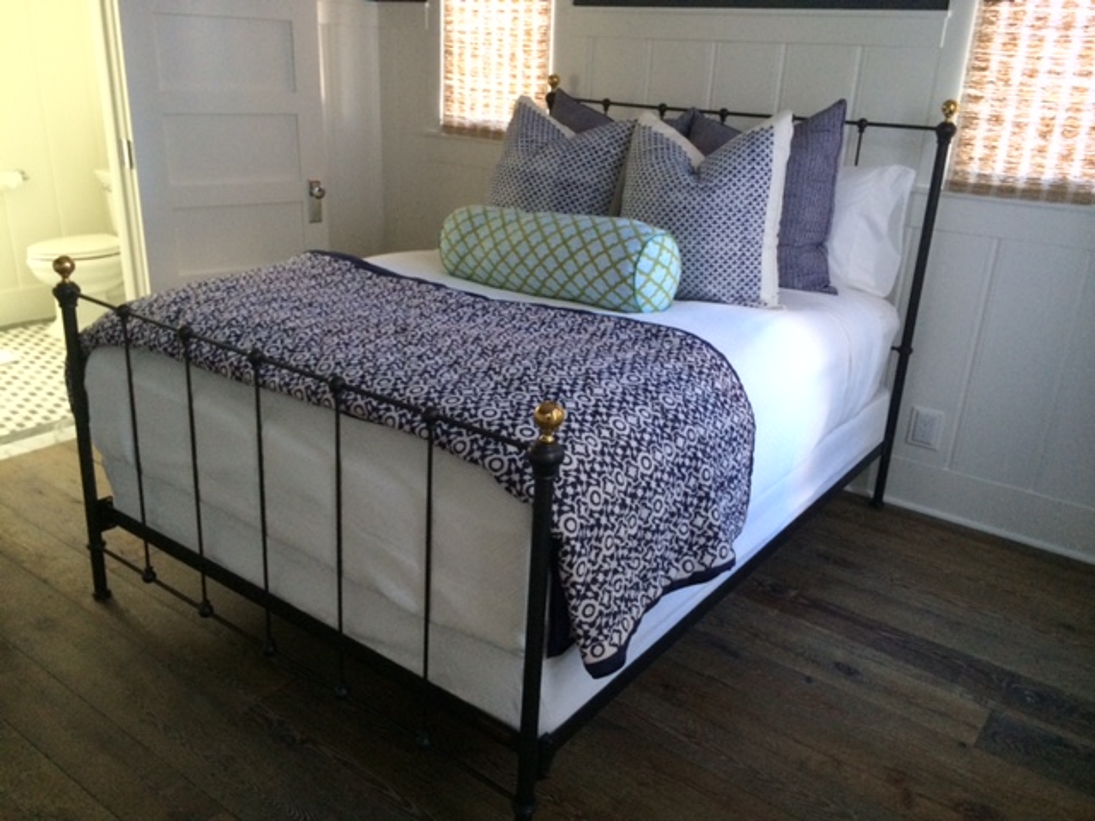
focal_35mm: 30
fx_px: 949
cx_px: 548
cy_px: 410
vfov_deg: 46.8
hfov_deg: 60.0
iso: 200
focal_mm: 4.12
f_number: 2.2
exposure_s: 1/30
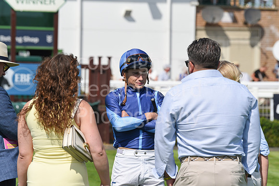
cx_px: 140
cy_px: 93
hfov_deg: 12.8
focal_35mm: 160
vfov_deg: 8.6
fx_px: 1240
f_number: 5.6
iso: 400
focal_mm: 160
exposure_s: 1/4000
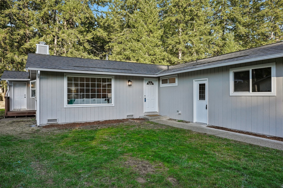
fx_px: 189
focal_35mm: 24
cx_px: 142
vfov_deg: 53.1
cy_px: 94
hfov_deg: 73.7
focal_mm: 24
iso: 320
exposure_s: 1/125
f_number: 8
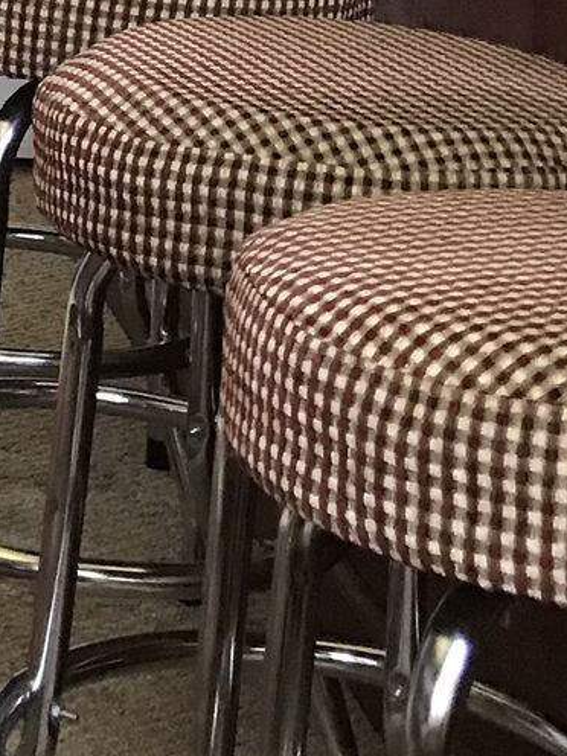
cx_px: -297
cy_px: -500
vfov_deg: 13.9
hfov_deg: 11.0
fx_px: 2839
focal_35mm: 130
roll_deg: -3.3
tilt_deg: -2.0
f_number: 1.8
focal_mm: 3.99
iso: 80
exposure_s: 1/15
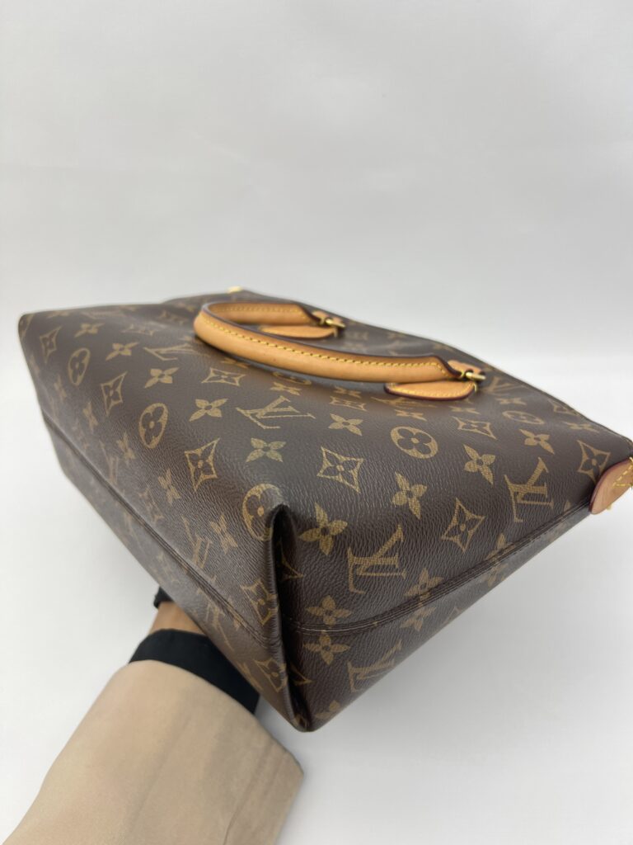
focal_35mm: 26
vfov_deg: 67.3
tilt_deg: -38.8
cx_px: 316
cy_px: 422
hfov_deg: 53.1
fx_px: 634
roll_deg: +7.5
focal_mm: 5.7
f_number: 1.5
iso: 32
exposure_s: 1/107
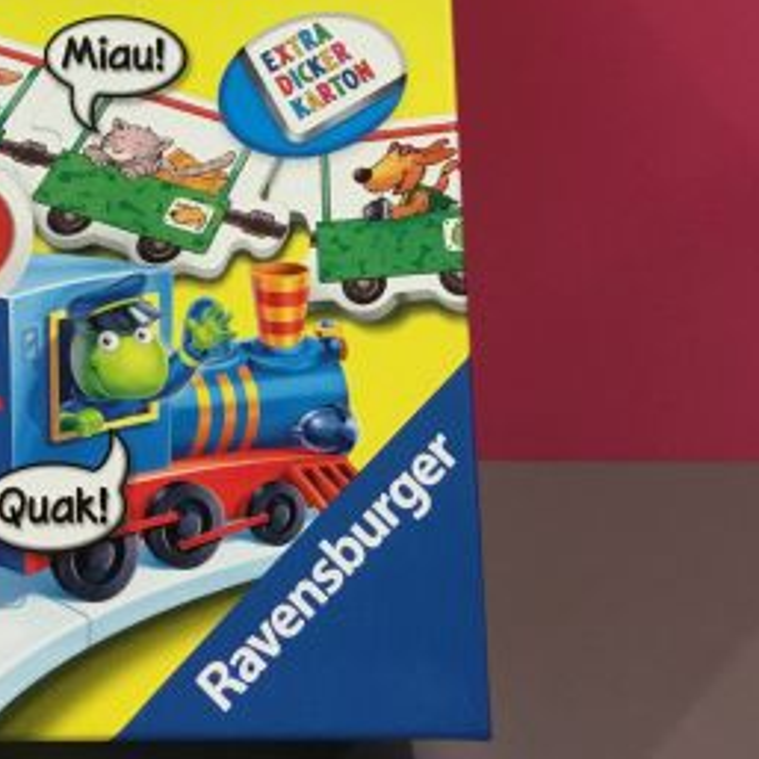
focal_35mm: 64
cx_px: 3
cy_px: 157
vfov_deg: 26.4
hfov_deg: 25.6
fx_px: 1588
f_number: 2.4
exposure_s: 1/33
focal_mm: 3.3
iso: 160
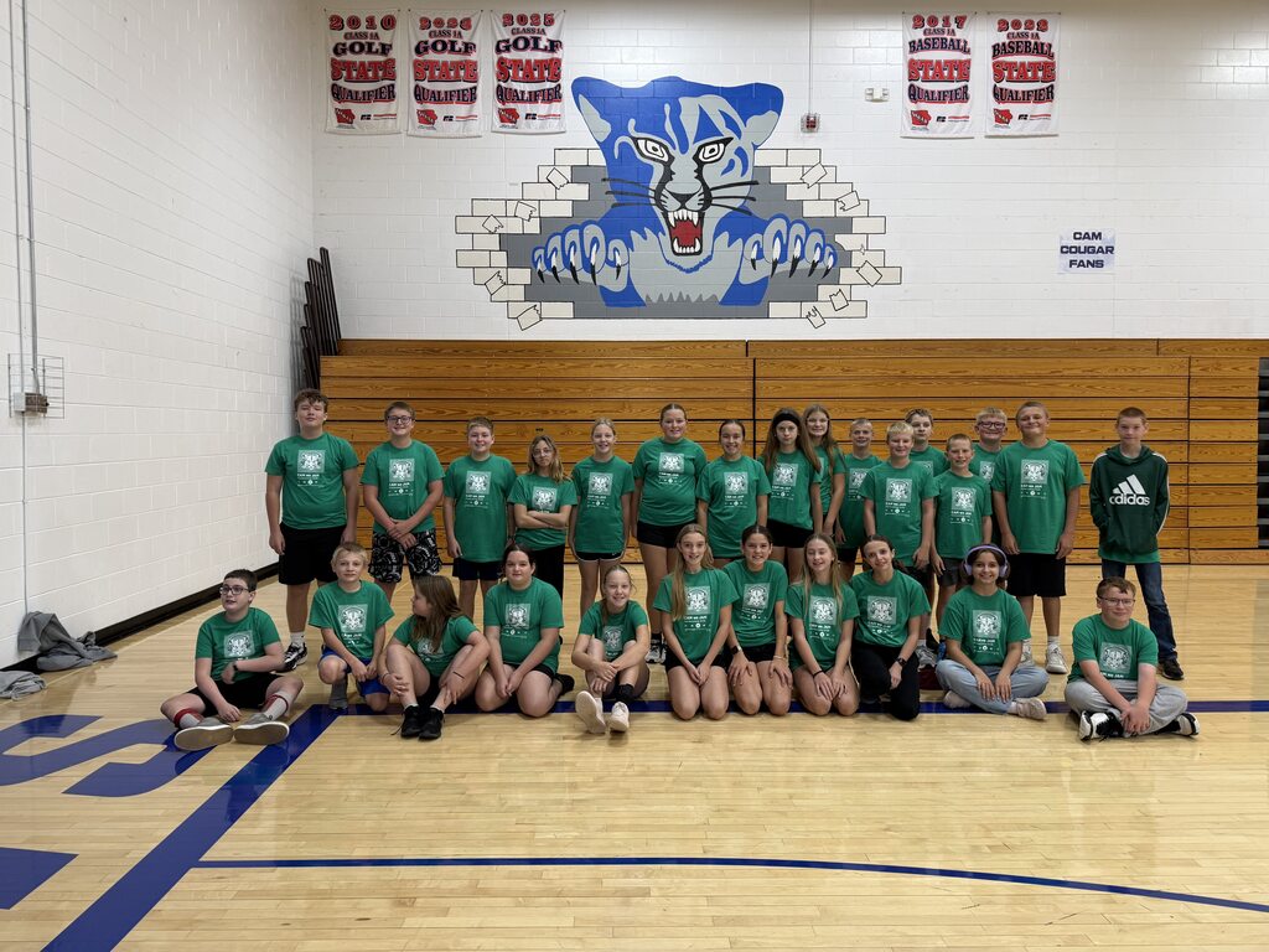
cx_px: 634
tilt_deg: -2.3
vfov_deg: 56.8
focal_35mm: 24
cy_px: 476
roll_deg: +0.3
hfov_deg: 71.6
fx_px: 880
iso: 100
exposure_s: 1/60
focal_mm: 6.76
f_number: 1.78
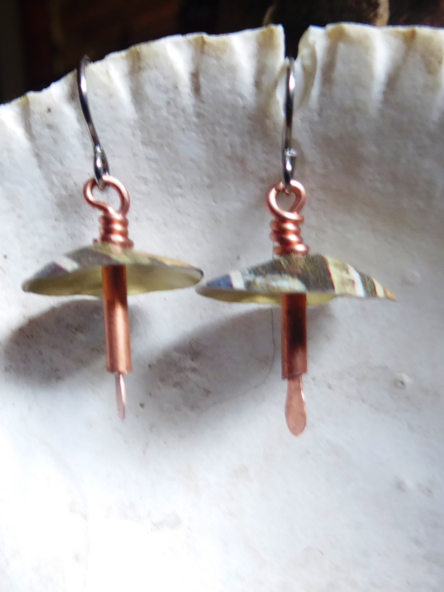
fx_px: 410
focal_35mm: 24
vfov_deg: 71.6
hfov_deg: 56.8
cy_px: 296
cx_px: 222
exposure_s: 1/4
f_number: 3.3
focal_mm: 4.3
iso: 400
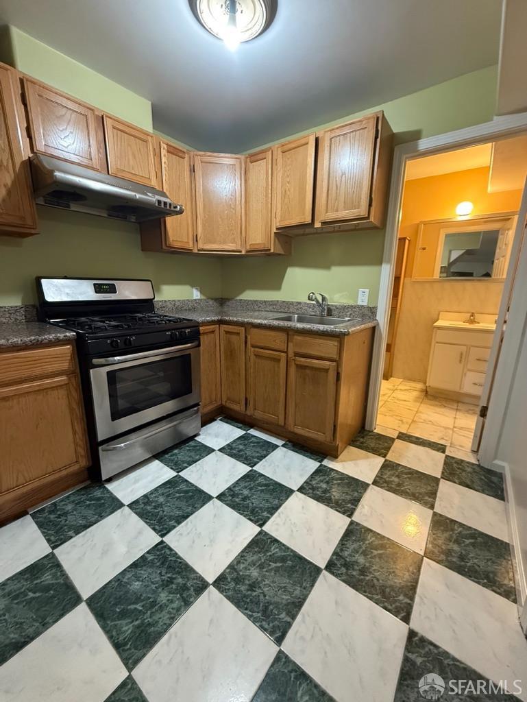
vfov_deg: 102.0
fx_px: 284
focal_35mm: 14
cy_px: 351
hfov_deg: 85.7
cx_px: 264
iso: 800
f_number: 2.2
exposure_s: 1/60
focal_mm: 2.22
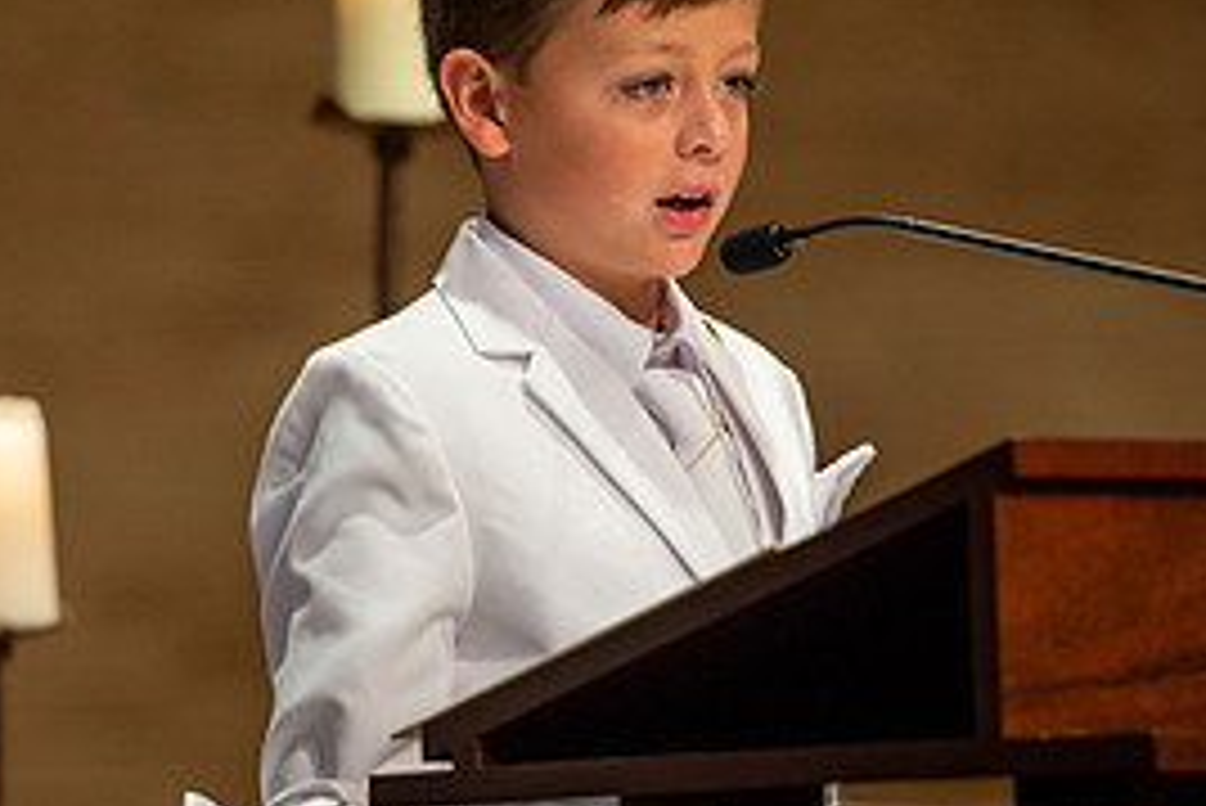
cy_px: 549
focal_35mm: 433
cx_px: 531
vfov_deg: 3.2
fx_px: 14513
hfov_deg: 4.8
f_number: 3.2
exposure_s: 1/125
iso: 1600
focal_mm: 200
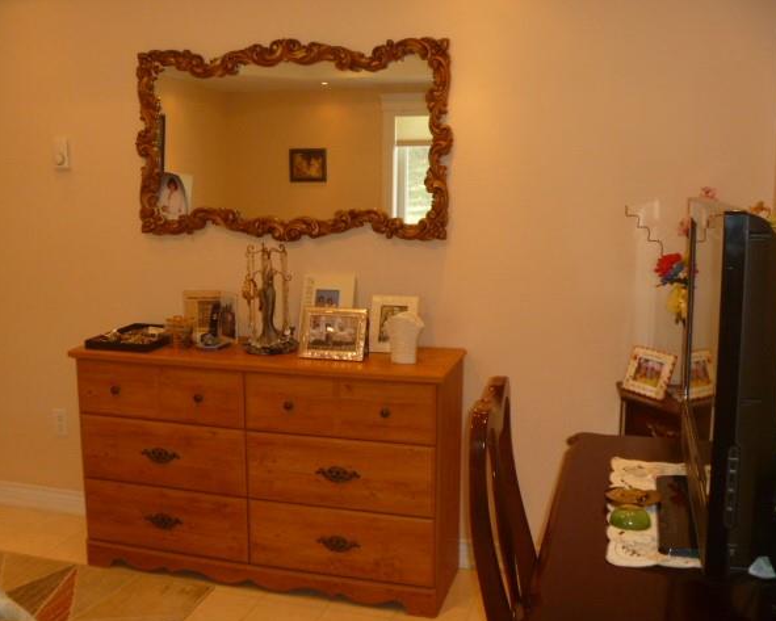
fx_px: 850
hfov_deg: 49.1
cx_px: 373
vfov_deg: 40.1
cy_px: 312
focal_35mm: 37
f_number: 3.5
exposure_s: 1/30
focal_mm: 6.3
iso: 250
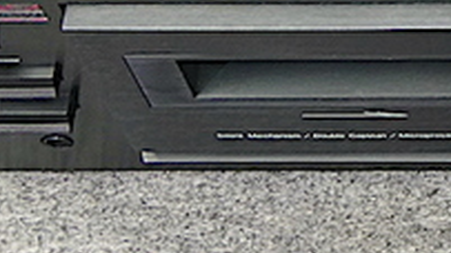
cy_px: -391
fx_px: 2463
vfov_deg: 5.6
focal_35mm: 206
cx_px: 766
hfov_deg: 10.0
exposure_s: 1
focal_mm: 7.2
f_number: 5.6
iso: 100
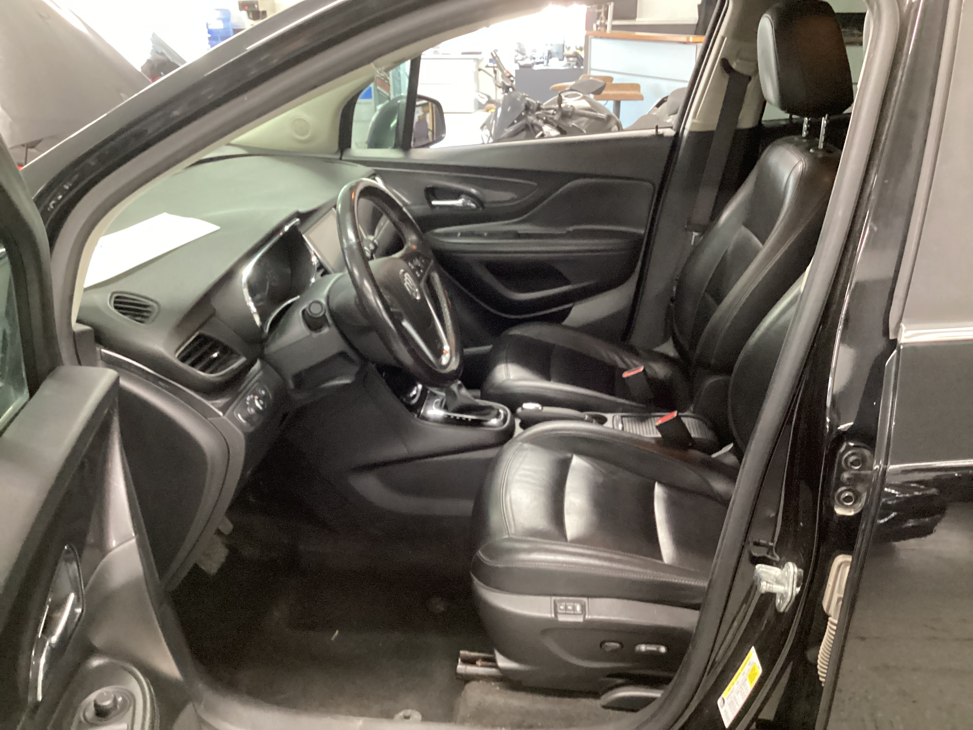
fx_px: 871
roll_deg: -0.5
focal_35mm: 31
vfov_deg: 45.4
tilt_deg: -23.9
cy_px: 365
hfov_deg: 58.4
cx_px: 486
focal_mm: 3.3
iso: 640
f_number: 2.4
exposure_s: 1/25
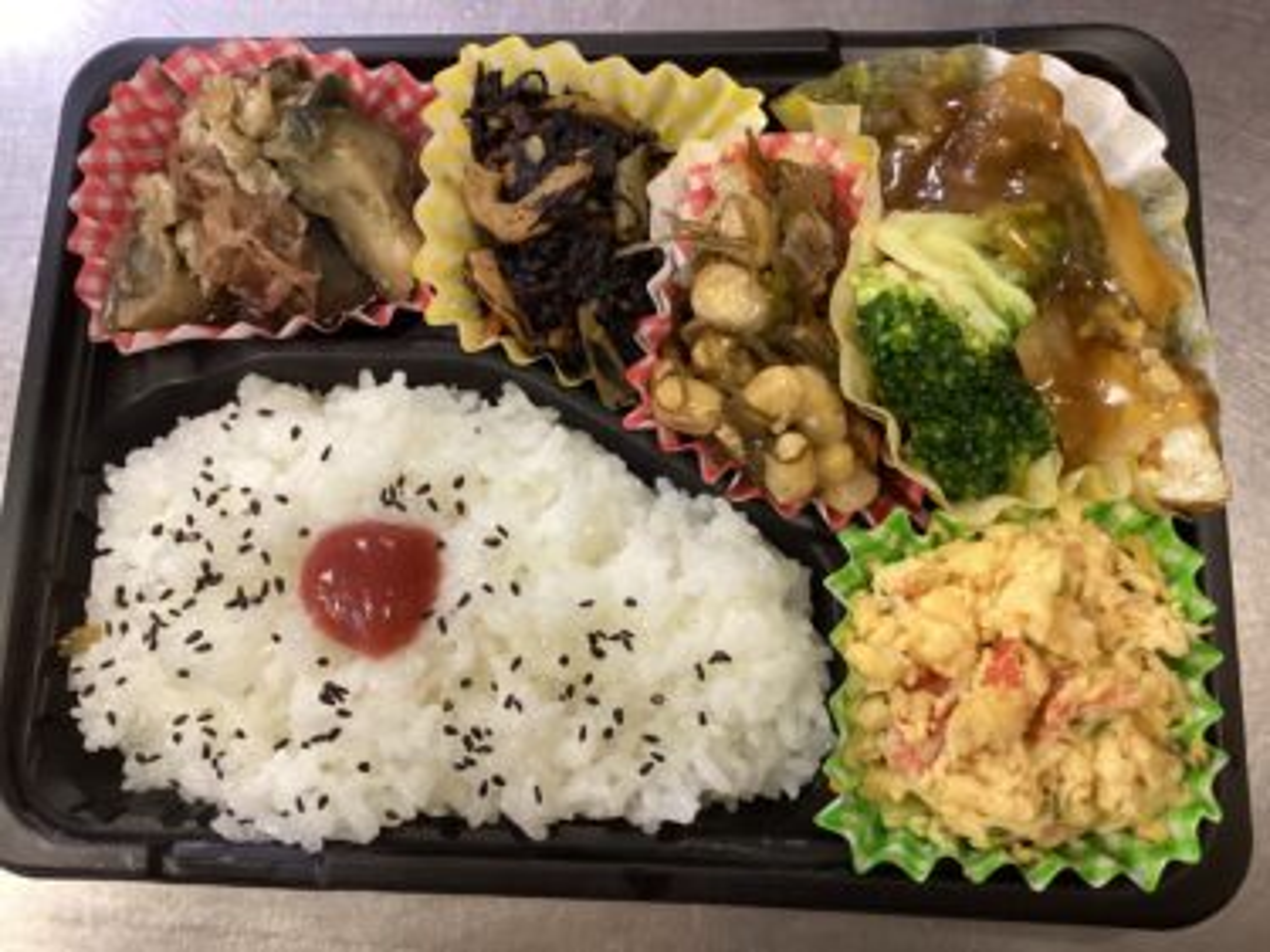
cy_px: 476
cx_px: 635
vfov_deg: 45.4
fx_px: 1137
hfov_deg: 58.4
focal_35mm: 31
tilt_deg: -76.5
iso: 200
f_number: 2.4
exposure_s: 1/50
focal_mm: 3.3
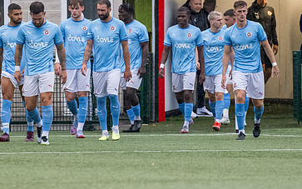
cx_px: 170
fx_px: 5392
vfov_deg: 2.0
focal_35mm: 655
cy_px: 132
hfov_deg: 3.2
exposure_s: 1/2000
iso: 4000
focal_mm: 185
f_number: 2.8
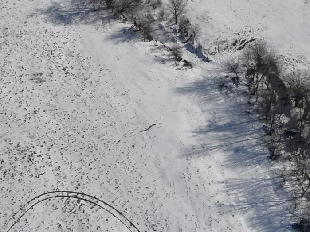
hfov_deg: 19.0
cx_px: 115
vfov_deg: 14.2
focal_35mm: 103
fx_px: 922
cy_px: 26
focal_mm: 4.4
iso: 110
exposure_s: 1/4000
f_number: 2.8
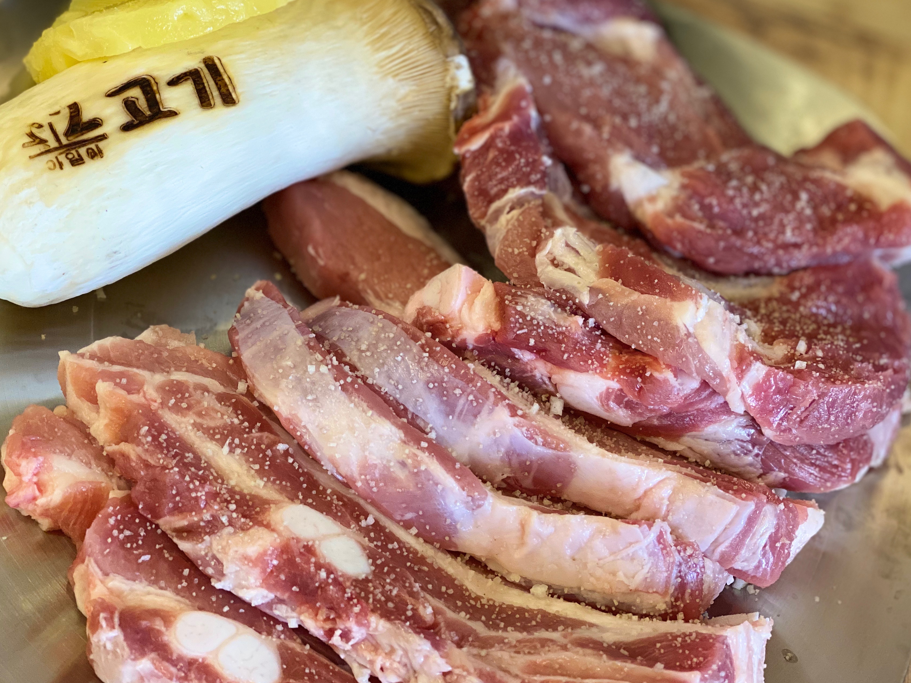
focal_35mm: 62
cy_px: 347
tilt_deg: -56.1
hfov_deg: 31.2
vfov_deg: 23.6
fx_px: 1632
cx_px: 402
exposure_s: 1/120
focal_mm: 6
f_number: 2
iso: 100
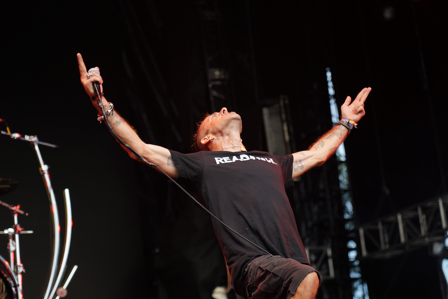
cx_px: 224
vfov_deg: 13.0
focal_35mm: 105
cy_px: 150
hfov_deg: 19.5
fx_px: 1307
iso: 320
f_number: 4
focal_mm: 105
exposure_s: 1/125
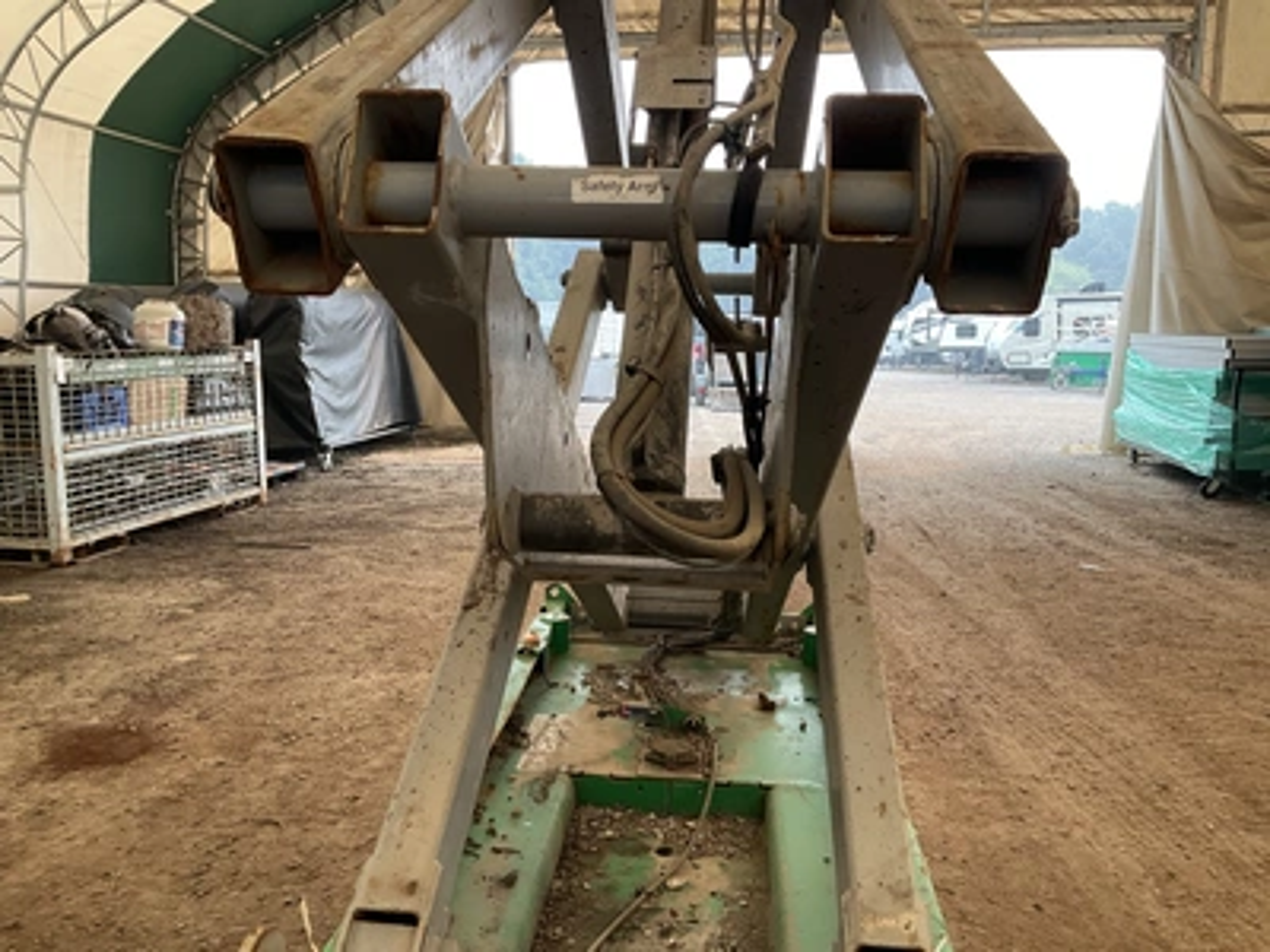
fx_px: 1064
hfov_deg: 61.7
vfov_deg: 48.2
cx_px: 635
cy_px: 476
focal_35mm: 29
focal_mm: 3
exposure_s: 1/122
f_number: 1.8
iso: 20
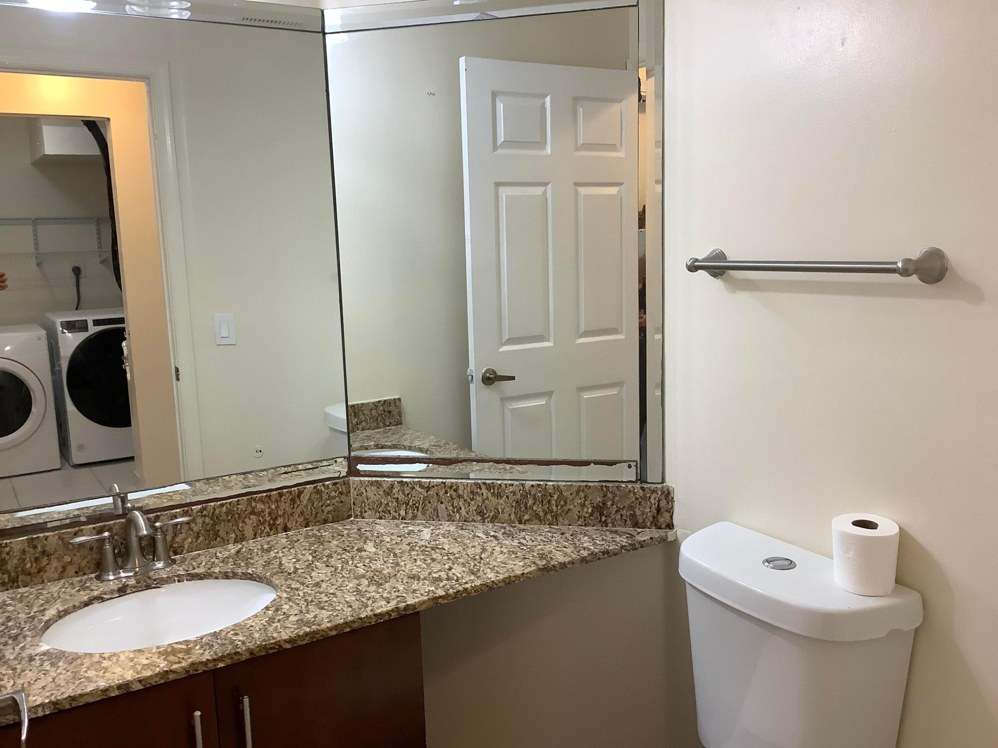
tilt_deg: -9.8
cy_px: 374
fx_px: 894
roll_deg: +0.8
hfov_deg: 58.4
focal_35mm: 31
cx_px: 499
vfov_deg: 45.4
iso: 160
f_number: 2.4
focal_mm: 3.3
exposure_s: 1/60
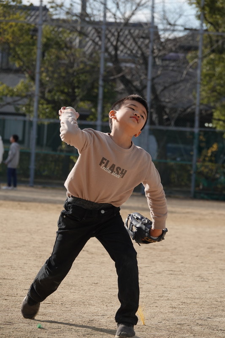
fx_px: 1801
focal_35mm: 192
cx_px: 112
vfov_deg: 10.7
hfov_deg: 7.2
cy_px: 169
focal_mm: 70.27
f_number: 4
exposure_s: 1/1250
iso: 200
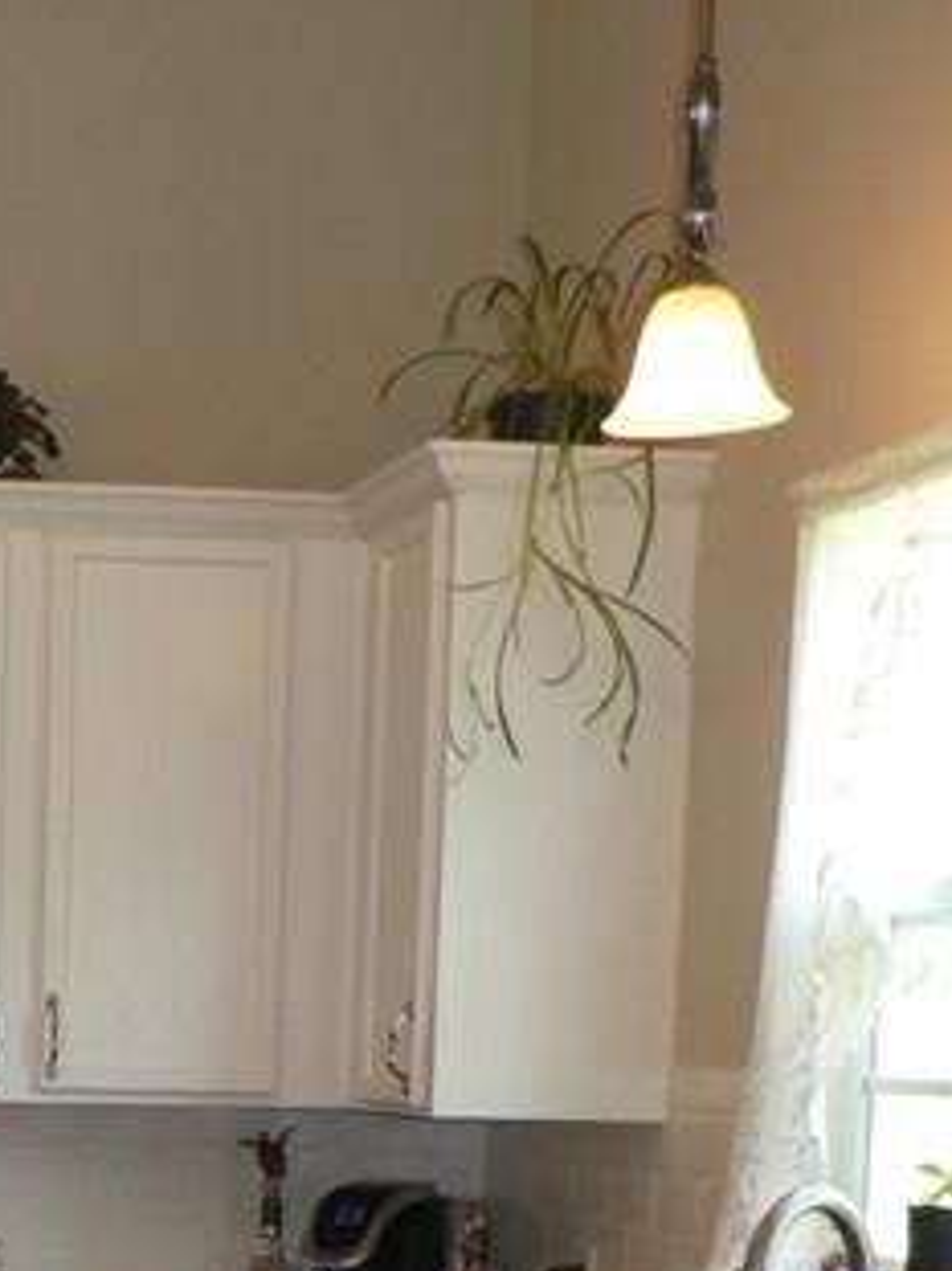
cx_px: -221
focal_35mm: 79
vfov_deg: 23.0
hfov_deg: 17.7
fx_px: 2899
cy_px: 1459
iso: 200
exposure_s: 1/60
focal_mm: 4.3
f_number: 3.3
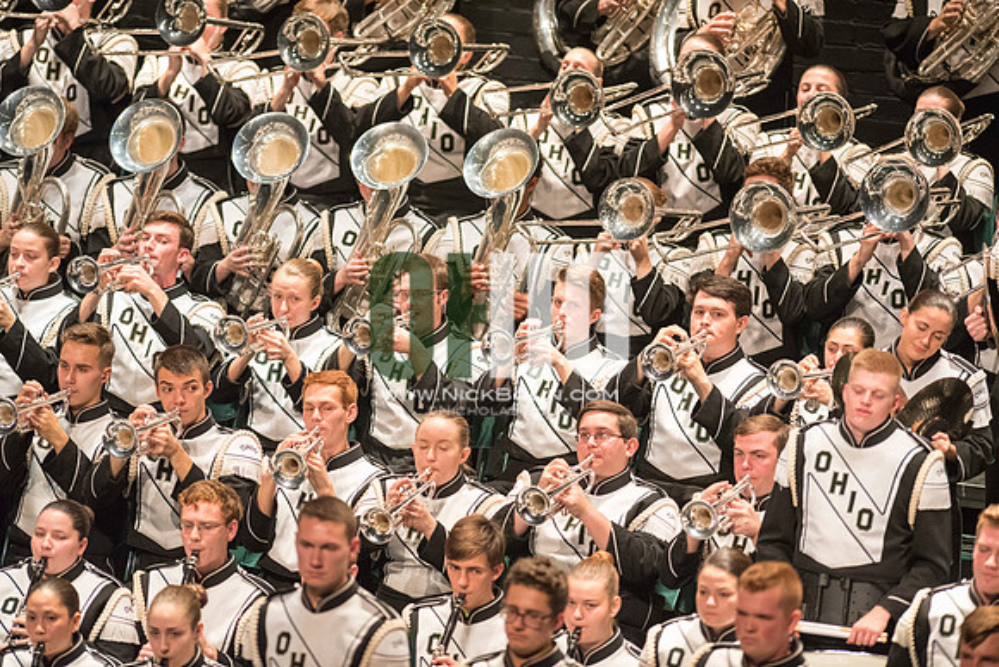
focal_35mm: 300
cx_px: 500
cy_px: 334
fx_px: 8327
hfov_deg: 6.9
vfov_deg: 4.6
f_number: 2.8
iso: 4000
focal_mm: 300
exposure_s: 1/500
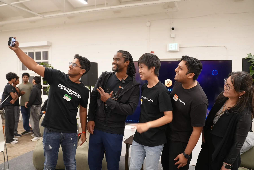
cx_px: 127
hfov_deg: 65.4
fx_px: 198
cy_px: 85
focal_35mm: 28
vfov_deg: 46.4
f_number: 4
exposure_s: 1/160
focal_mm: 28
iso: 3200
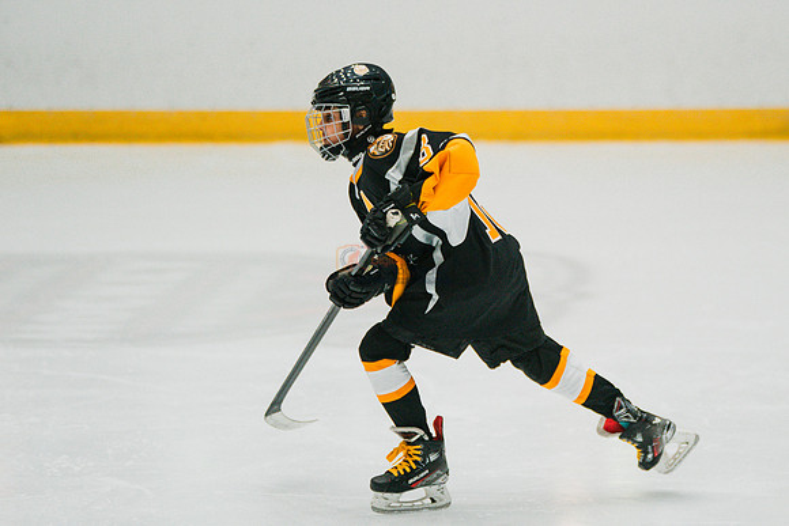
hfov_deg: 8.4
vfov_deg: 5.6
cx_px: 519
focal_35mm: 245
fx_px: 5361
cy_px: 194
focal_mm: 186
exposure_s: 1/1600
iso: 3200
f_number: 3.2
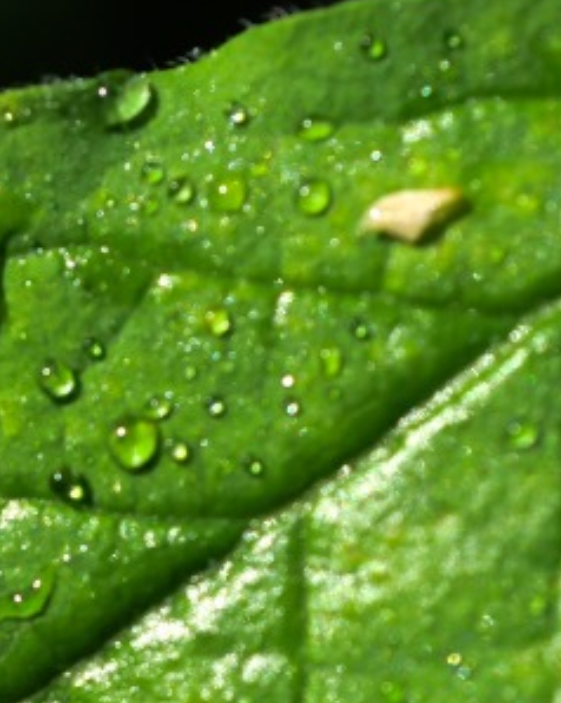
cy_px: 776
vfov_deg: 8.5
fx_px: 4716
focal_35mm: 227
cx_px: 104
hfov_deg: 6.8
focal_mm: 60
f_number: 7.1
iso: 500
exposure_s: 1/1000
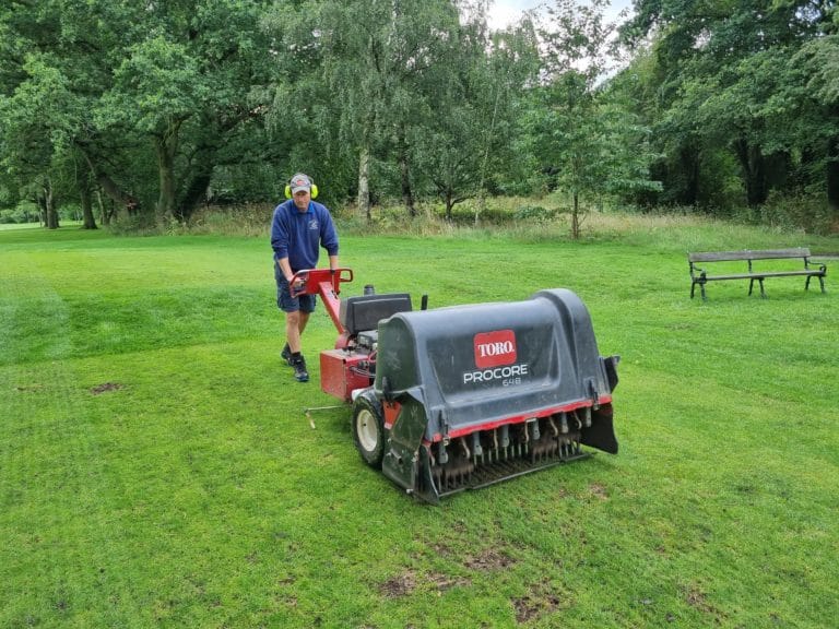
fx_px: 630
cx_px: 420
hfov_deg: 67.3
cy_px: 314
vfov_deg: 53.1
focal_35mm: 26
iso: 50
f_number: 1.8
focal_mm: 5.4
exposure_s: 1/127
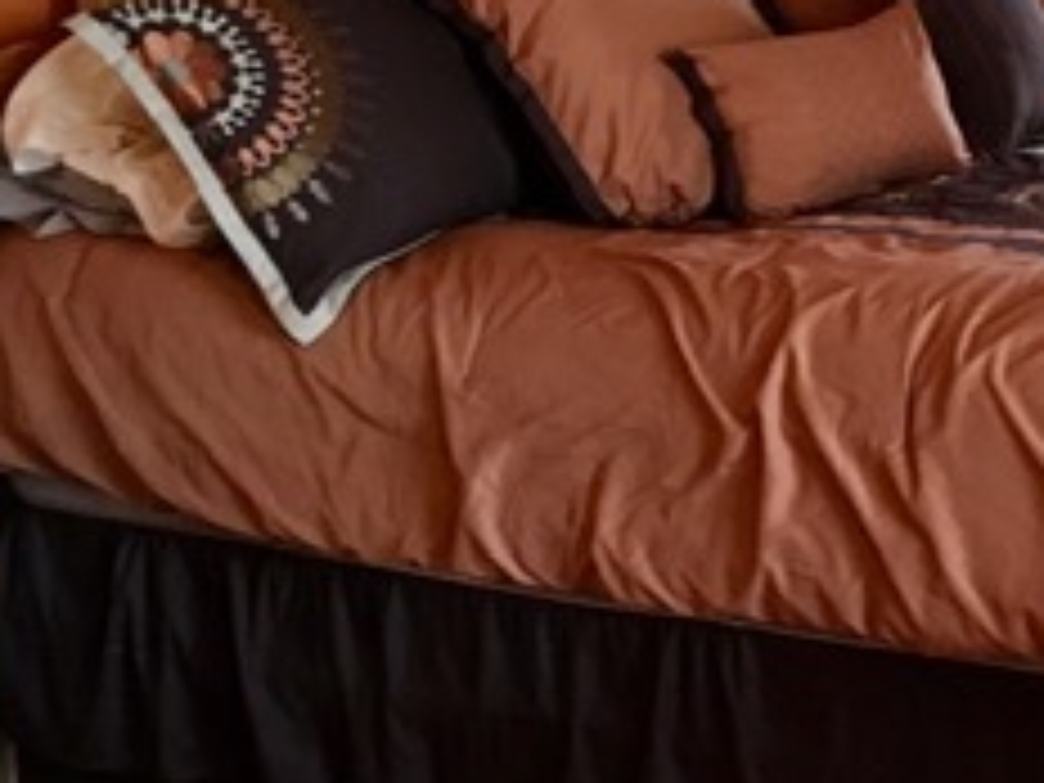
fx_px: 2413
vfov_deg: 18.3
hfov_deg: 23.2
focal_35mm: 80
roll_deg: +1.1
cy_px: 189
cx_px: 1107
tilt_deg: -10.4
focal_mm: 4.15
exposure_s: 1/15
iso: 250
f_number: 2.2
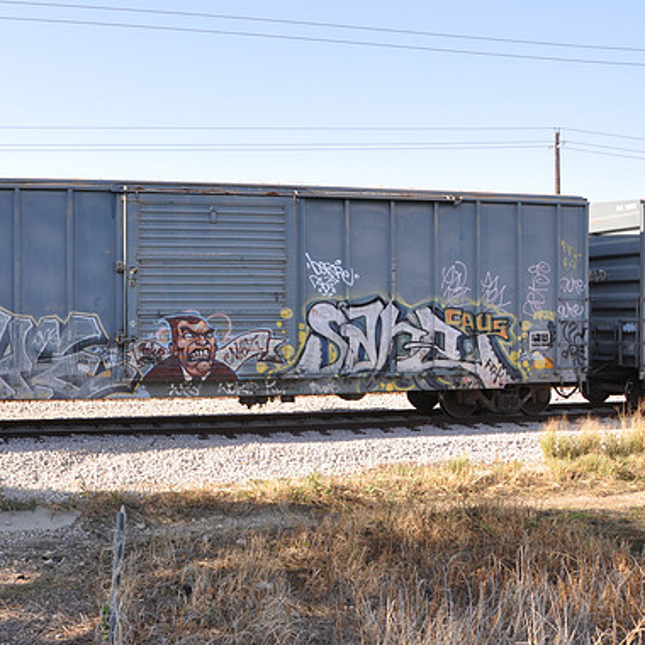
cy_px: 322
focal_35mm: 35
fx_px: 738
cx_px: 168
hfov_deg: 45.7
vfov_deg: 47.2
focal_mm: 18
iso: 200
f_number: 10
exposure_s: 1/100
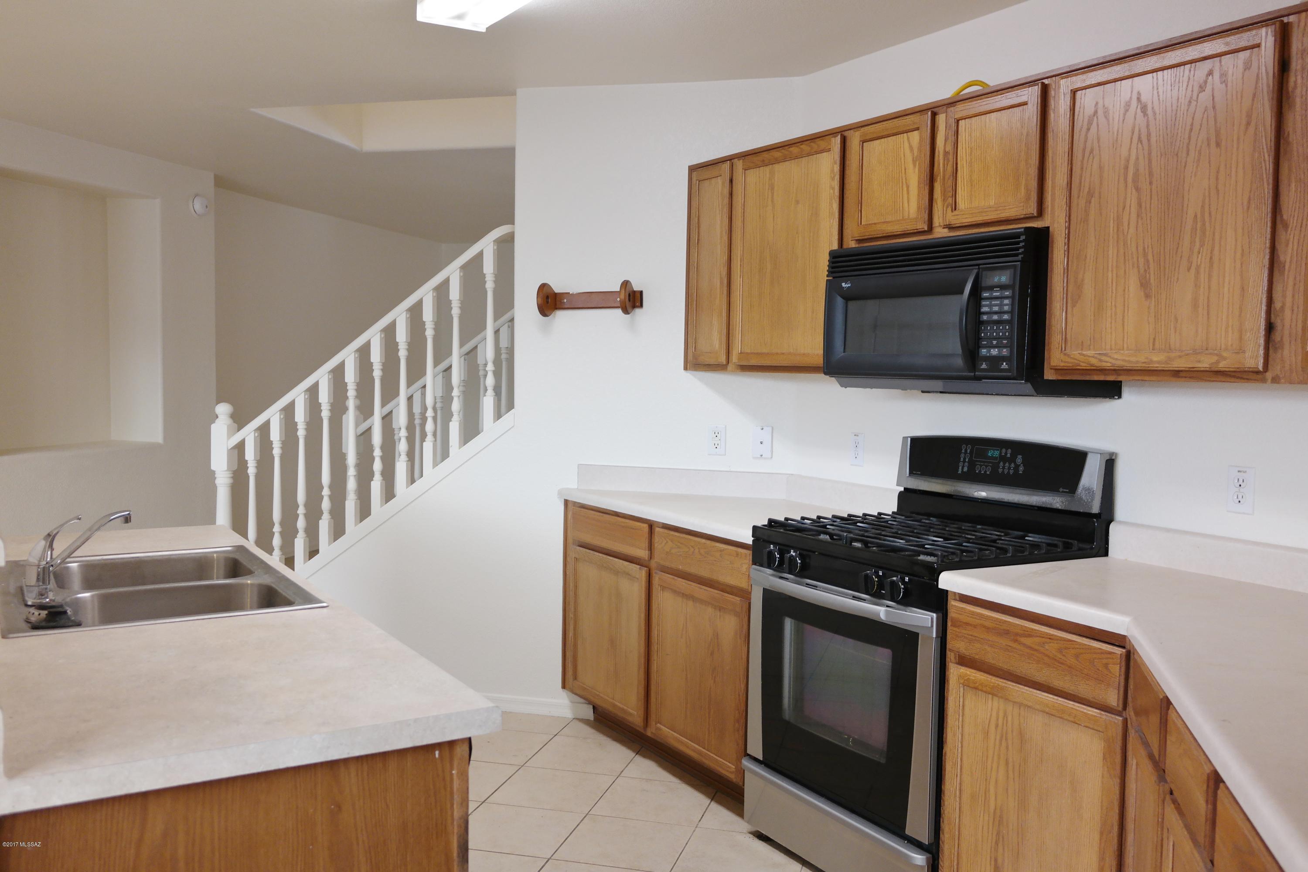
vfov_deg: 43.6
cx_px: 654
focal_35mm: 30
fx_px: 1090
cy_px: 436
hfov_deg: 61.9
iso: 400
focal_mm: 20
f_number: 3.5
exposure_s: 1/40
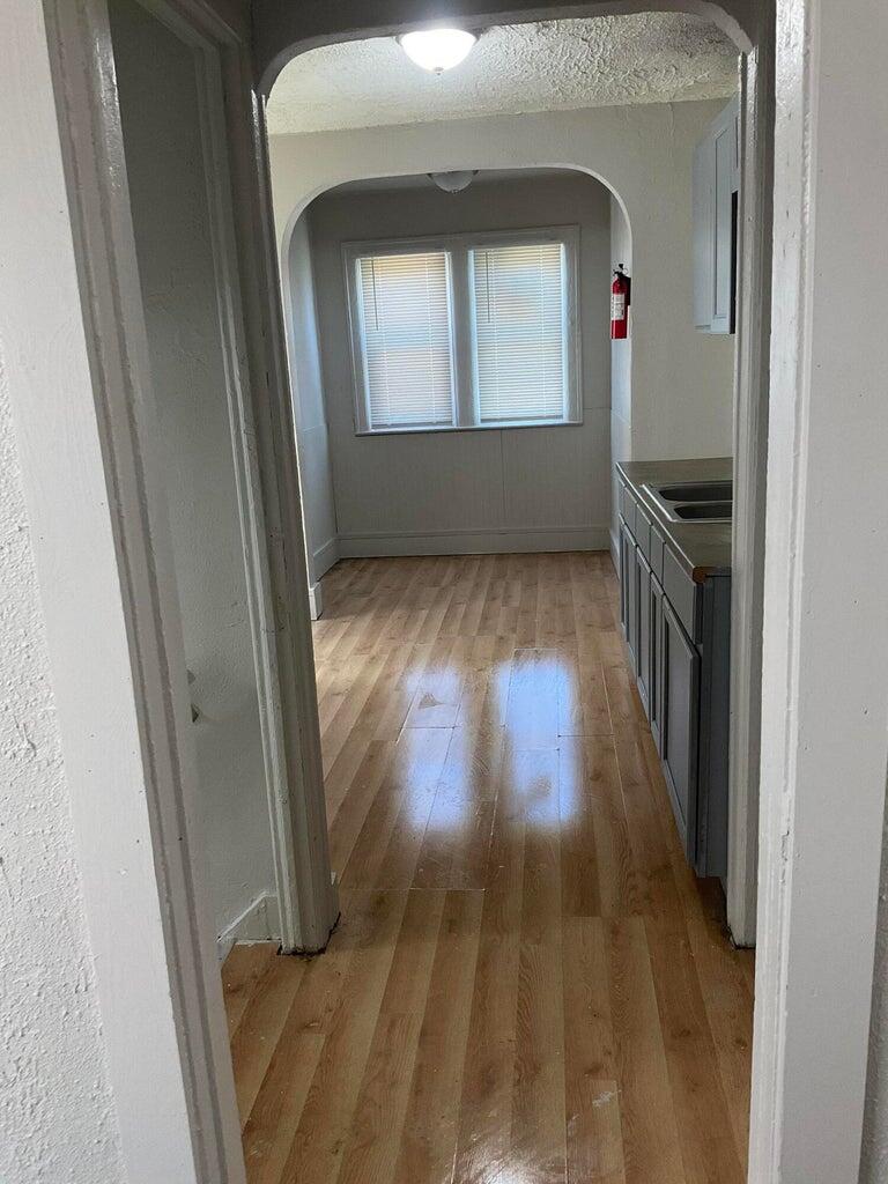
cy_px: 592
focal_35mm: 29
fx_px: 992
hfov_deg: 48.2
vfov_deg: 61.7
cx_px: 444
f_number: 1.8
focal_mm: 3
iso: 100
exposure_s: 1/60
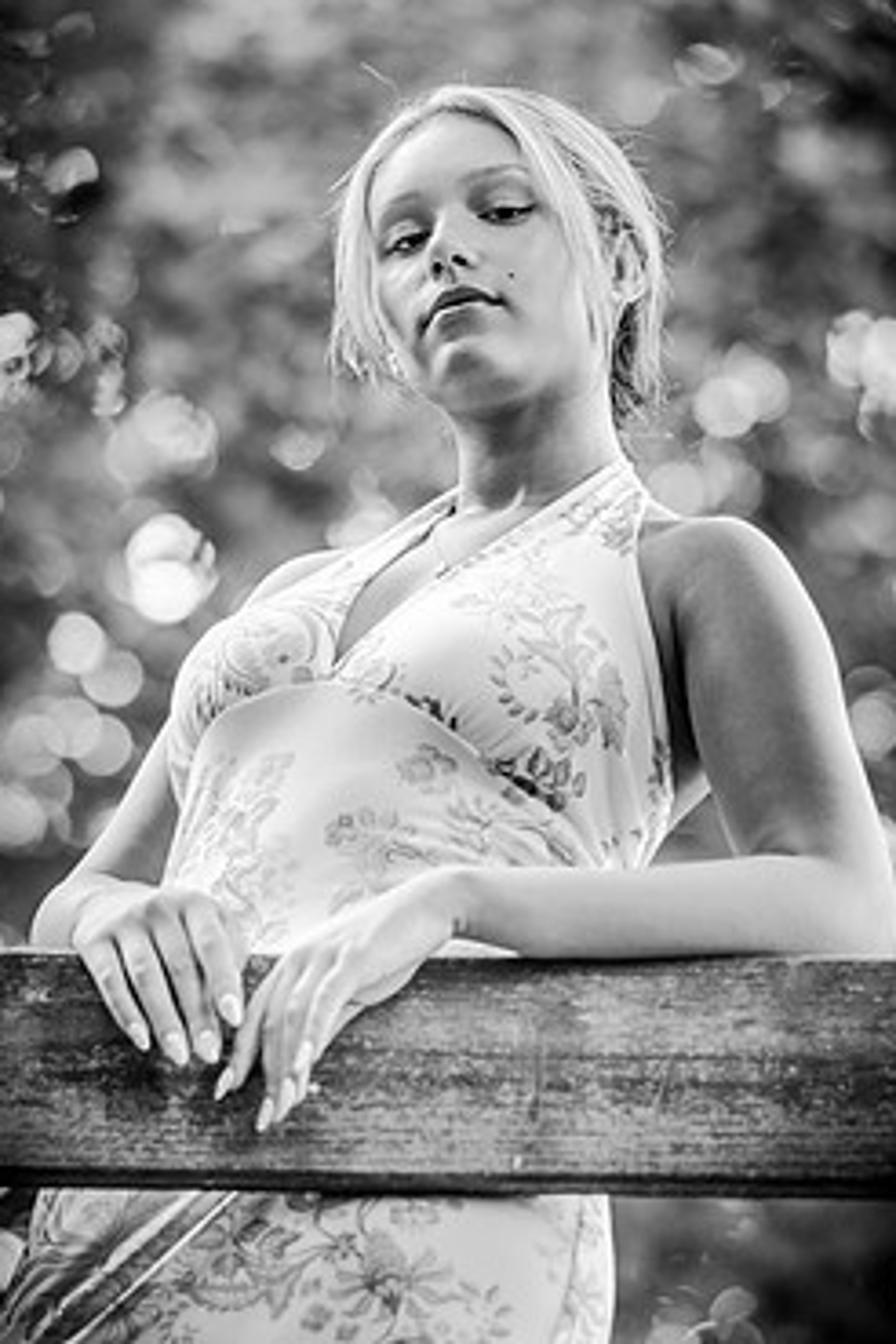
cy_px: 736
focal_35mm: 155
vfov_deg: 13.2
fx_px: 5786
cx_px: 463
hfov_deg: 8.9
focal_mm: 85
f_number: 2.2
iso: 100
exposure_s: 1/125
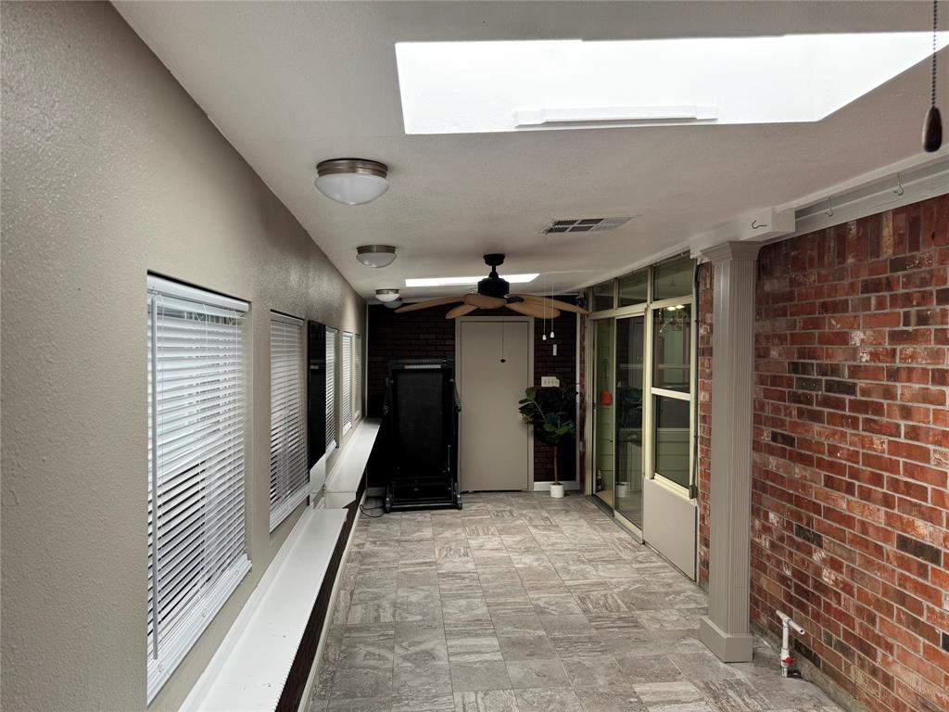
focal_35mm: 24
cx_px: 474
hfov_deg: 71.6
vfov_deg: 56.8
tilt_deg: -2.0
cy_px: 356
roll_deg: -0.6
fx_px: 658
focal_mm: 6.76
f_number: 1.78
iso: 64
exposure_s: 1/121
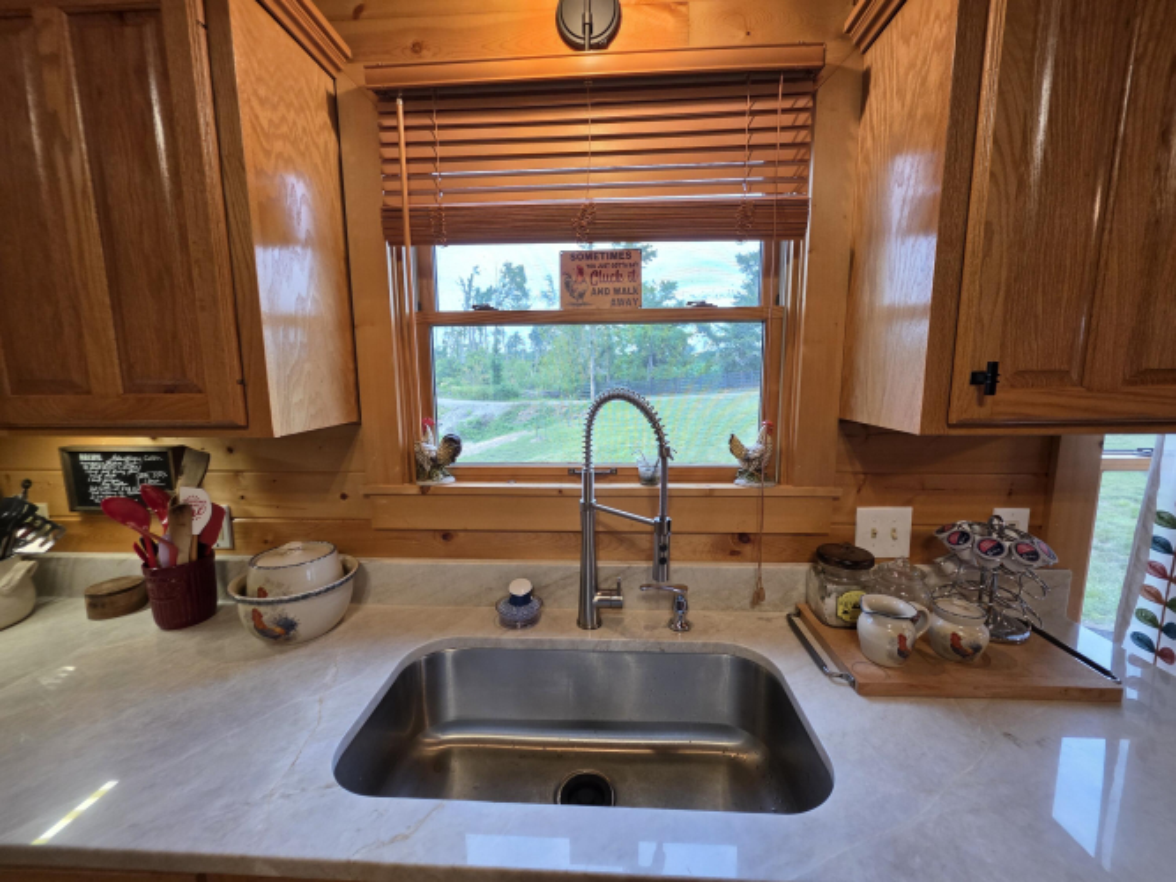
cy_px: 441
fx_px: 442
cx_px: 588
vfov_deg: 89.9
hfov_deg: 106.2
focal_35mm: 13
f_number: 1.9
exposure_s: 1/120
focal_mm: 2.2
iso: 160
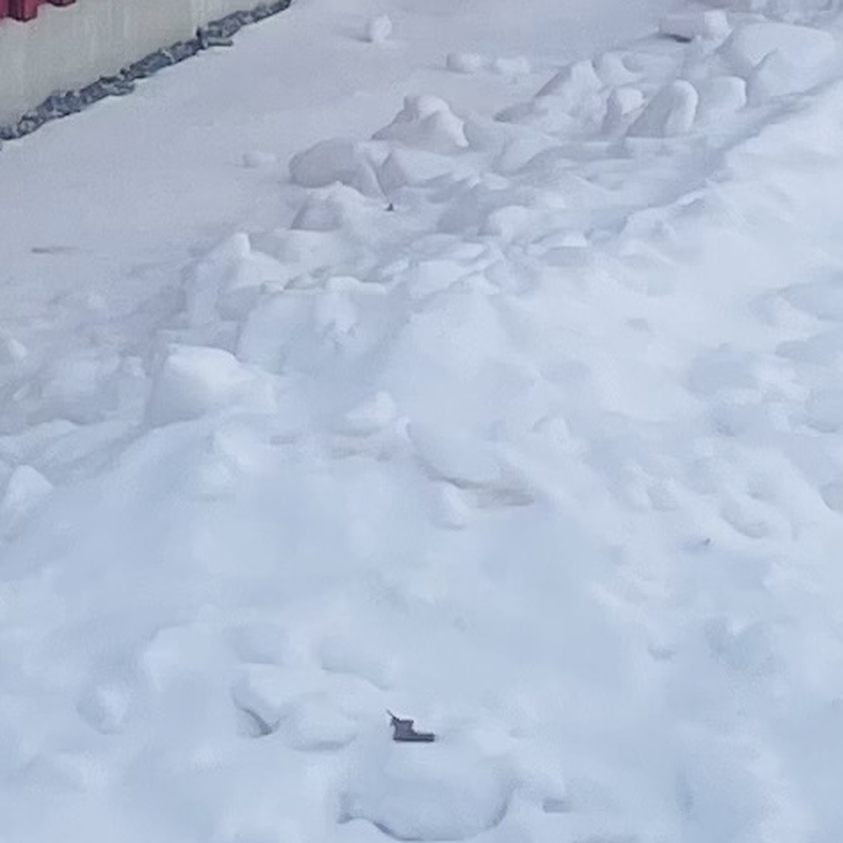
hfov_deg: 8.4
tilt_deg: +0.9
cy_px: -855
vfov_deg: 8.5
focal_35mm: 195
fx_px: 5373
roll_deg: +0.0
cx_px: -942
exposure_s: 1/729
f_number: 1.6
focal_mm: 4.2
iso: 32
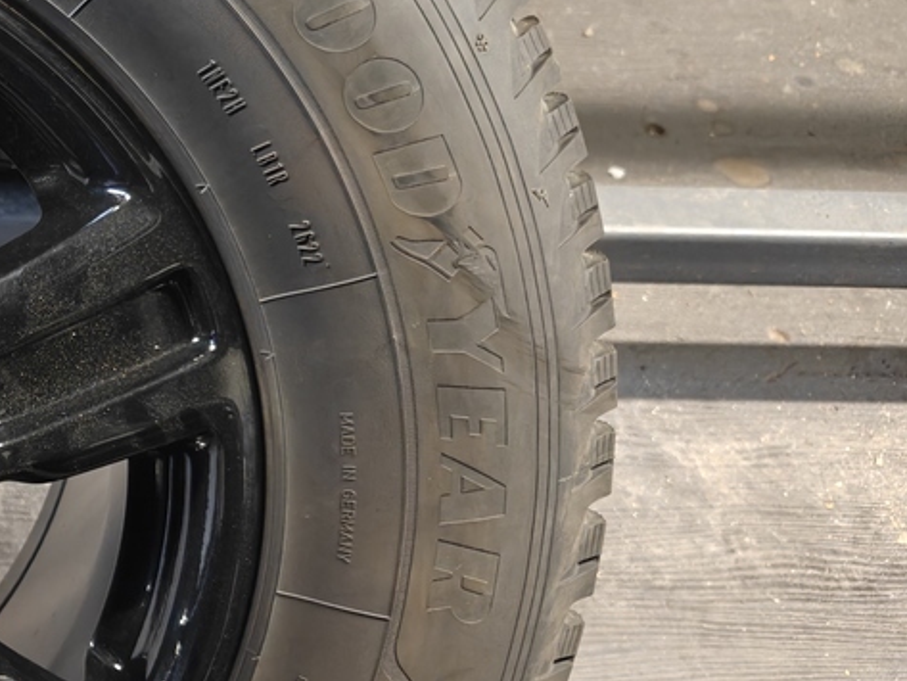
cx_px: -255
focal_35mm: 70
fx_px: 1835
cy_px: 412
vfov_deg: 21.0
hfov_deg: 24.4
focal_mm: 6.06
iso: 1250
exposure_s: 1/52
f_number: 1.6
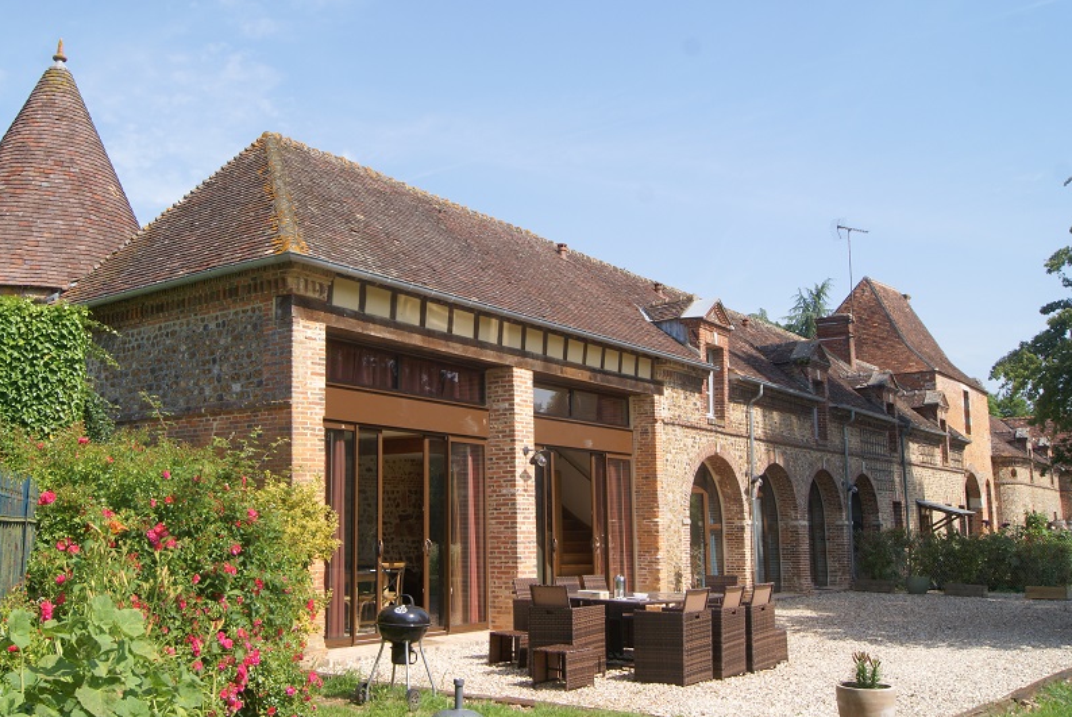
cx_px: 475
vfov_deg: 38.9
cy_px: 320
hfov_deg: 55.6
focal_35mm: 34
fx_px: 1013
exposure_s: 1/250
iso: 200
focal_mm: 20
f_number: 10
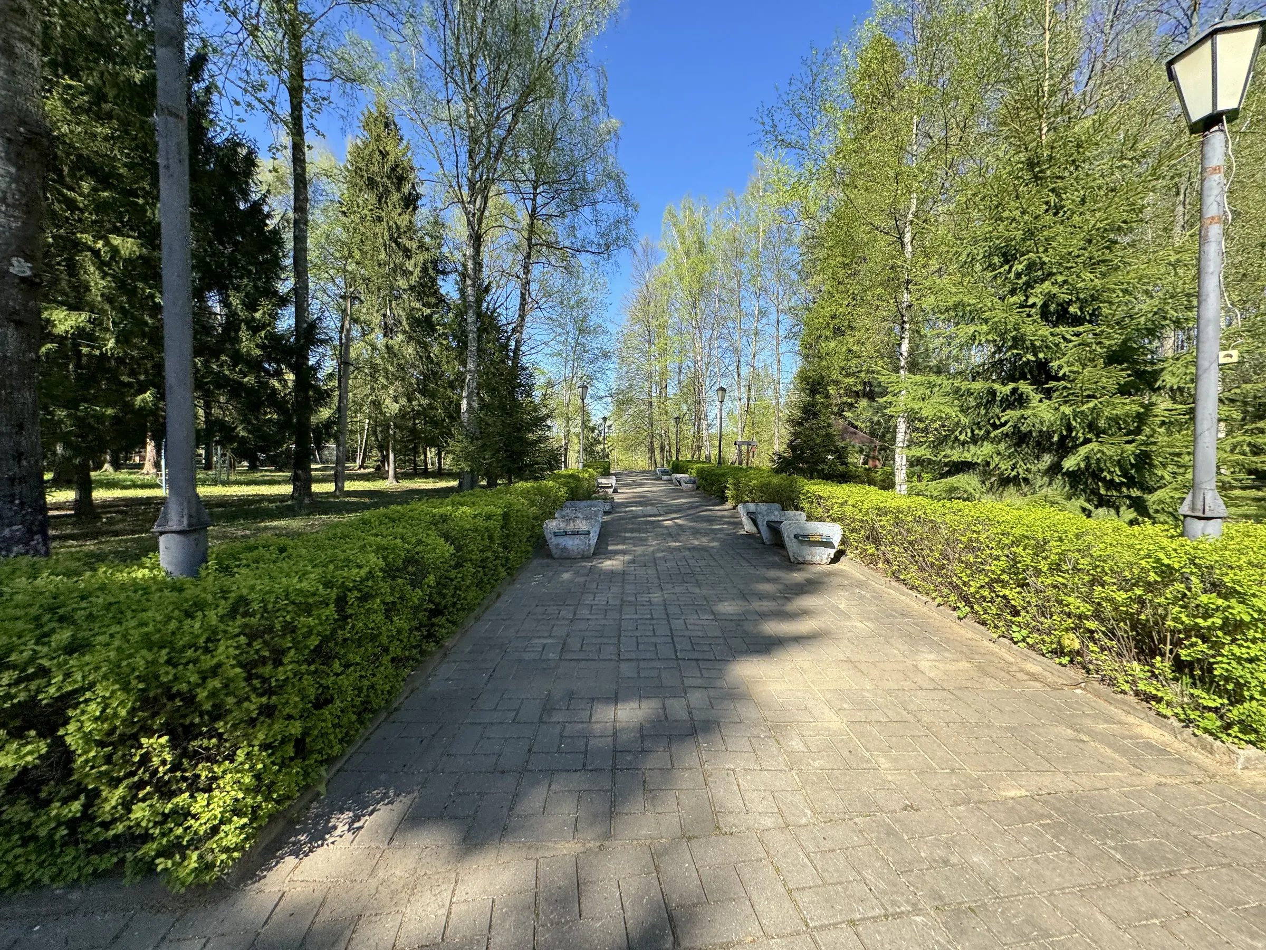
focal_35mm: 14
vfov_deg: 85.7
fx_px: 512
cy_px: 475
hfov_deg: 102.1
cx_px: 633
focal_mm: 2.22
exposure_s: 1/467
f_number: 2.2
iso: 40
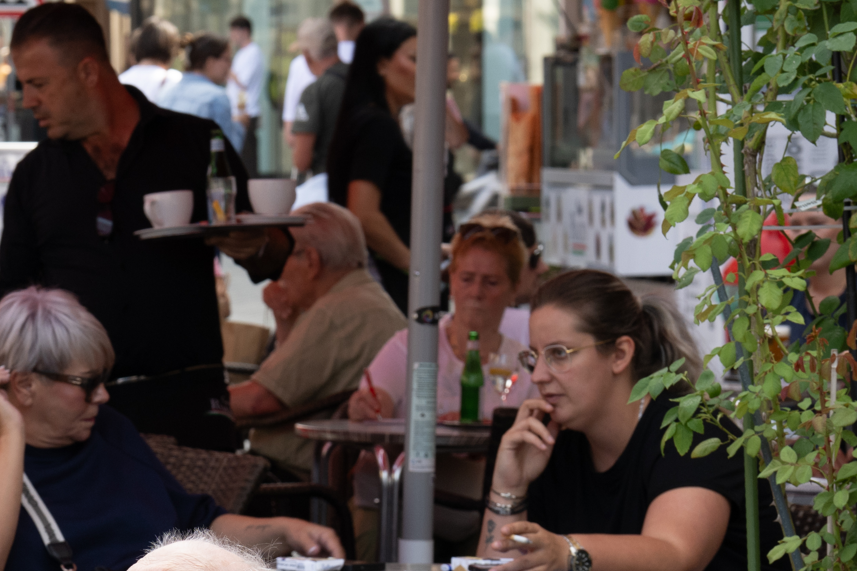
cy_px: 866
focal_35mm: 281
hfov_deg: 7.3
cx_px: 105
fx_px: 6689
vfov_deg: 4.9
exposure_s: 1/125
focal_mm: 85
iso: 250
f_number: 8
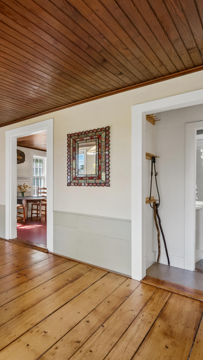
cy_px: 182
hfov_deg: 43.2
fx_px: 201
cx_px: -14
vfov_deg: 83.8
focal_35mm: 21
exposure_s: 1/4
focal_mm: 8.9
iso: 500
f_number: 8
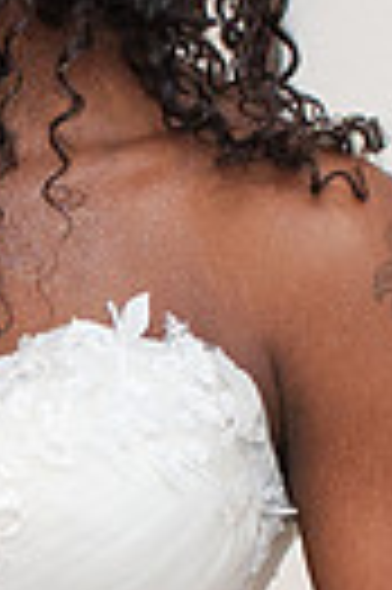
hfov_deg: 3.9
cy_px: 857
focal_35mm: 348
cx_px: -345
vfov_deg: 5.9
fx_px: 5699
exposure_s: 1/200
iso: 800
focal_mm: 35
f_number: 3.2
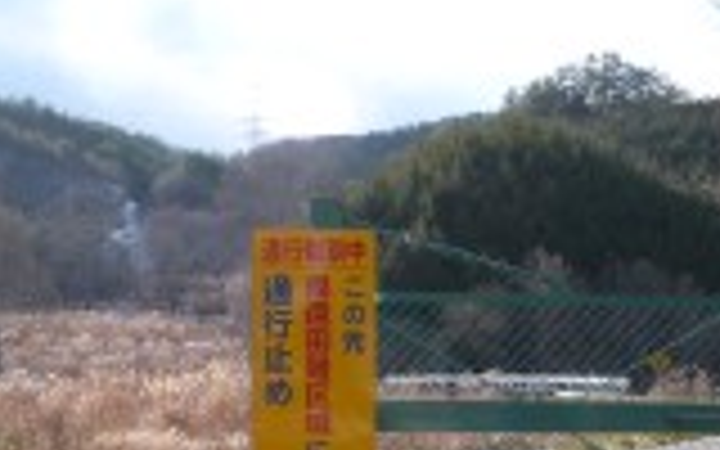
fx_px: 1923
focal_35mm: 98
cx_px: 711
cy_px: 500
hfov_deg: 20.6
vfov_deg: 13.1
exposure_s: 1/200
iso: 100
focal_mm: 7.3
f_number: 5
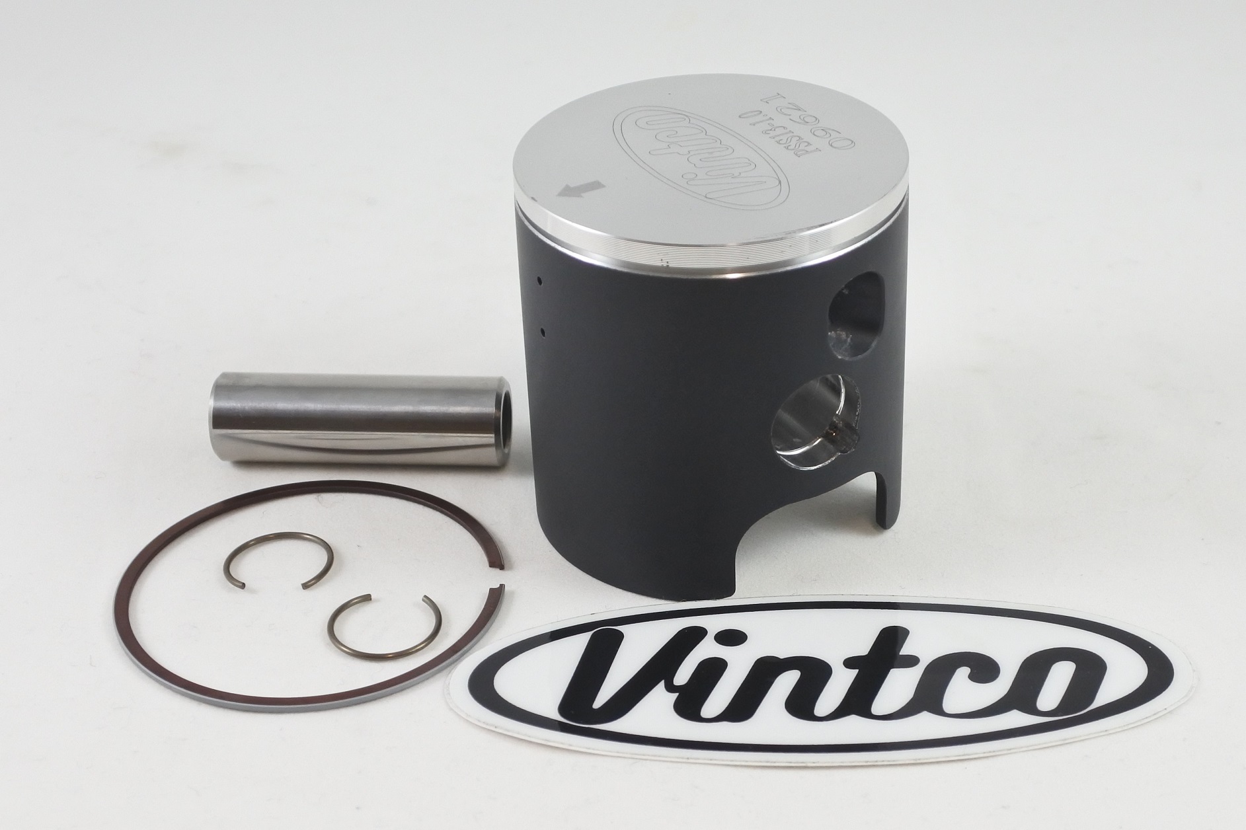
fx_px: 1280
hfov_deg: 51.9
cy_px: 415
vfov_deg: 35.9
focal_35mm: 37
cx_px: 623
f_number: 4
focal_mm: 14
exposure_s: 1/125
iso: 400
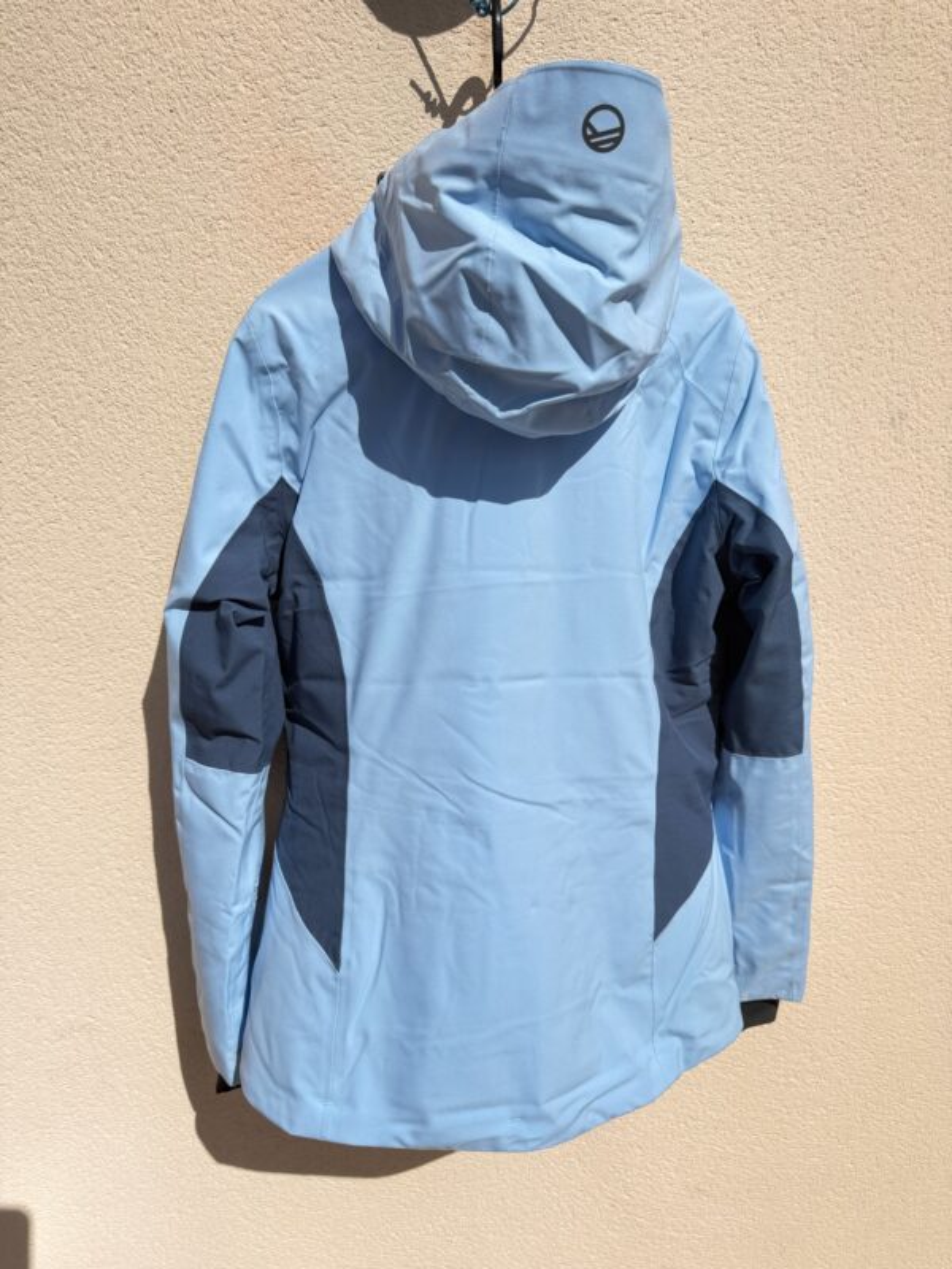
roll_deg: +0.6
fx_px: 880
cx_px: 476
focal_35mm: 24
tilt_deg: -16.4
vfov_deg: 71.6
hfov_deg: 56.8
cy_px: 634
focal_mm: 6.76
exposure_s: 1/4975
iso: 80
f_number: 1.78
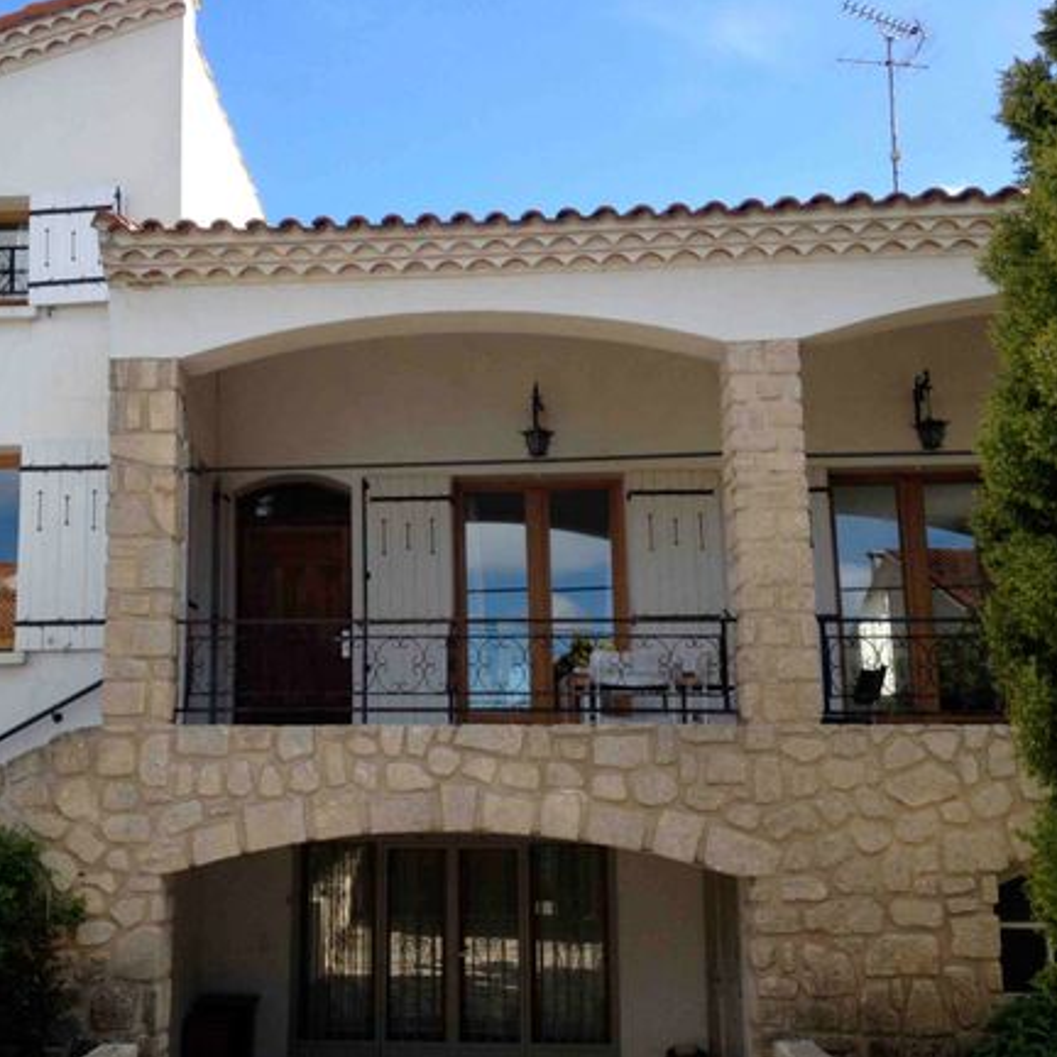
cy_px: 531
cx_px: 374
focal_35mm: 43
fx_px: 1485
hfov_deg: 38.8
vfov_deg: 39.2
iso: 64
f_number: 2.4
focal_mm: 4.28
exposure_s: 1/699
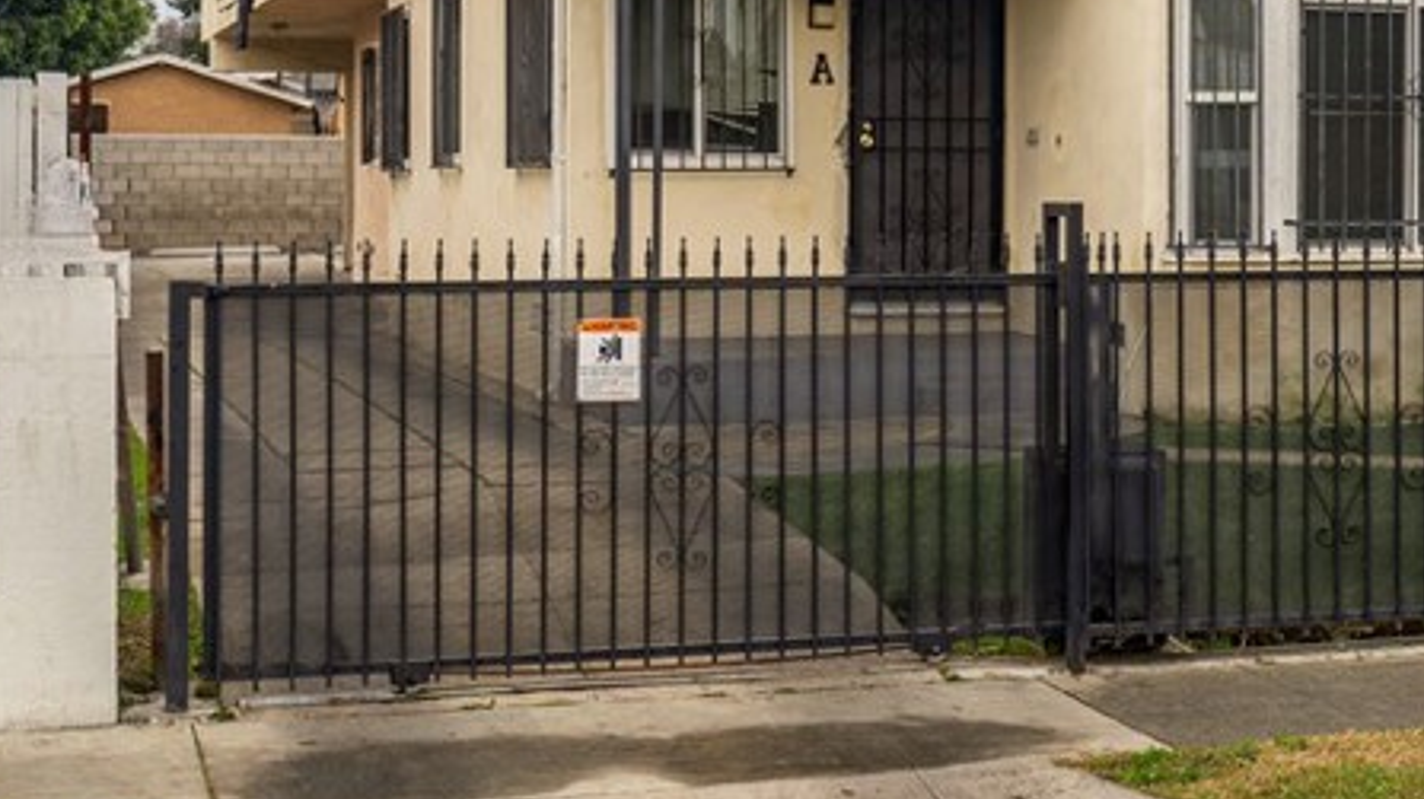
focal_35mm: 84
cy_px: 33
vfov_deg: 14.2
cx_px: 1182
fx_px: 3170
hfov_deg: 24.8
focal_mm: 35
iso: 100
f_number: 7.1
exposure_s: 1/15
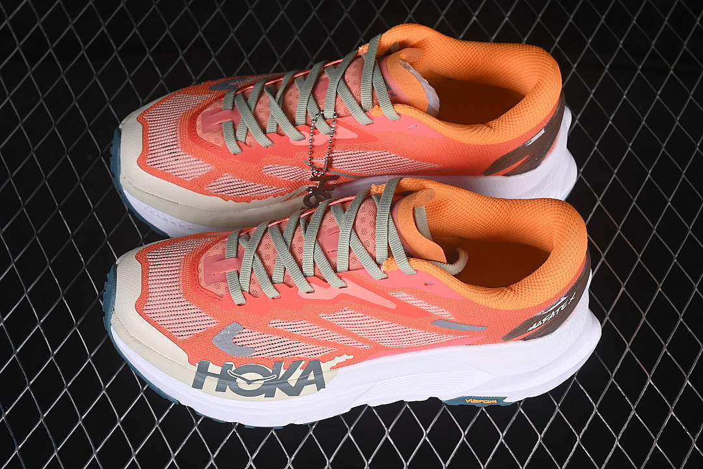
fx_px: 1464
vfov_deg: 18.2
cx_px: 352
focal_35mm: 75
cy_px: 234
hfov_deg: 27.0
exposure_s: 1/80
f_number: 7.1
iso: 160
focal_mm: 50
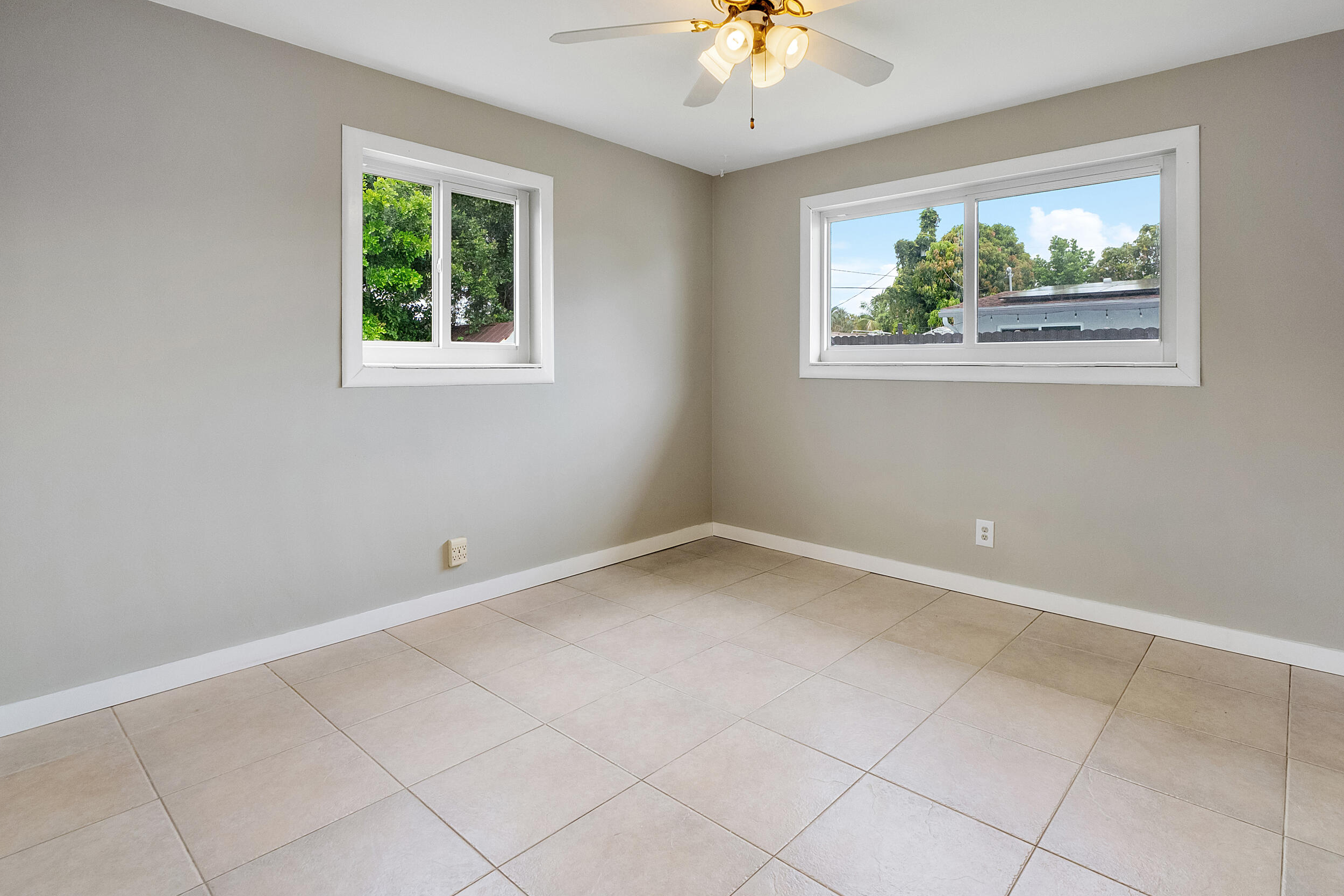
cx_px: 708
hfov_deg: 89.9
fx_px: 672
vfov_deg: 66.8
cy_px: 360
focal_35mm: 18
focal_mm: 10
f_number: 8
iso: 800
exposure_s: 1/160
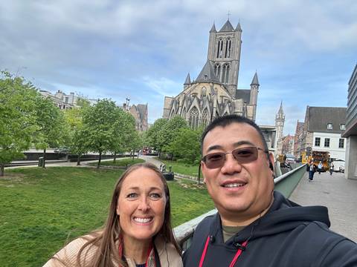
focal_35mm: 23
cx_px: 178
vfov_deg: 58.9
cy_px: 134
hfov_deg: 73.9
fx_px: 237
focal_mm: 2.69
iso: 25
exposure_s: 1/320
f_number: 1.9
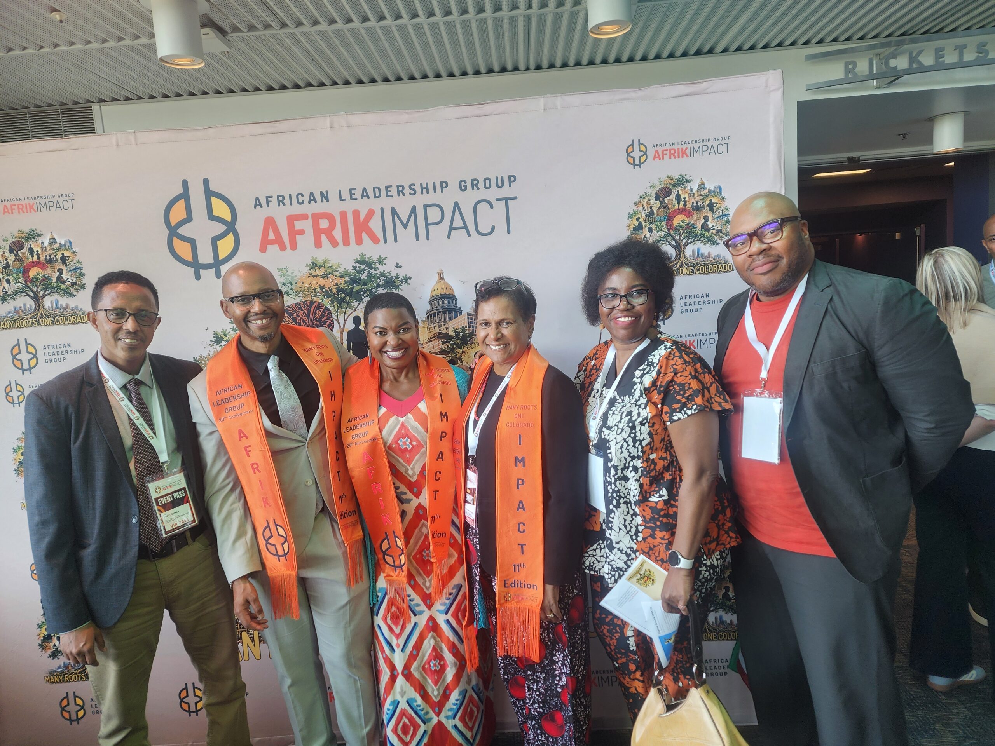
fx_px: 661
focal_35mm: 23
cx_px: 498
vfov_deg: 58.9
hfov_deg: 73.9
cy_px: 373
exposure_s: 1/57.3
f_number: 1.8
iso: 64
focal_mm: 6.4
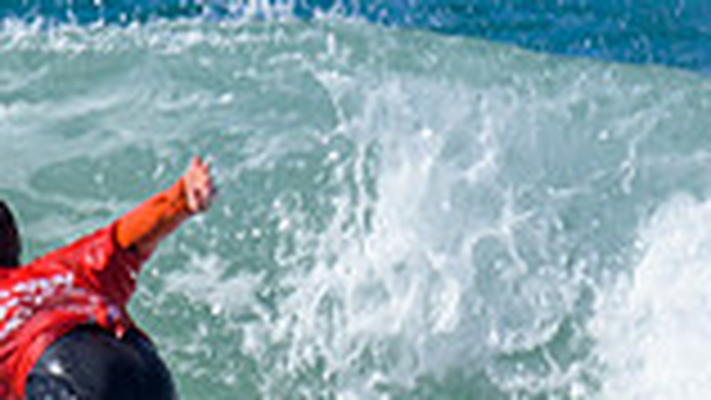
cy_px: 406
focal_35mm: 4231
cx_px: -443
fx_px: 79794
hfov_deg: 0.5
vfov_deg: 0.3
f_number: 6.3
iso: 320
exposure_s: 1/2000
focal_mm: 800
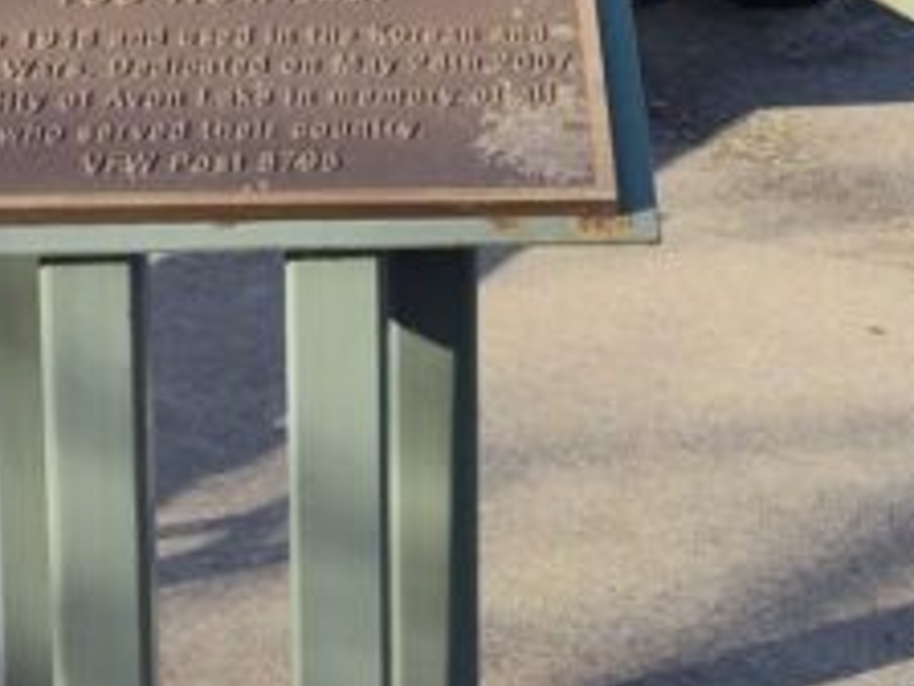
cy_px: -155
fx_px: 2772
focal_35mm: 105
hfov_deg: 18.7
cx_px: 486
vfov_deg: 13.7
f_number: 1.8
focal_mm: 5.56
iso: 100
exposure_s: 1/1027
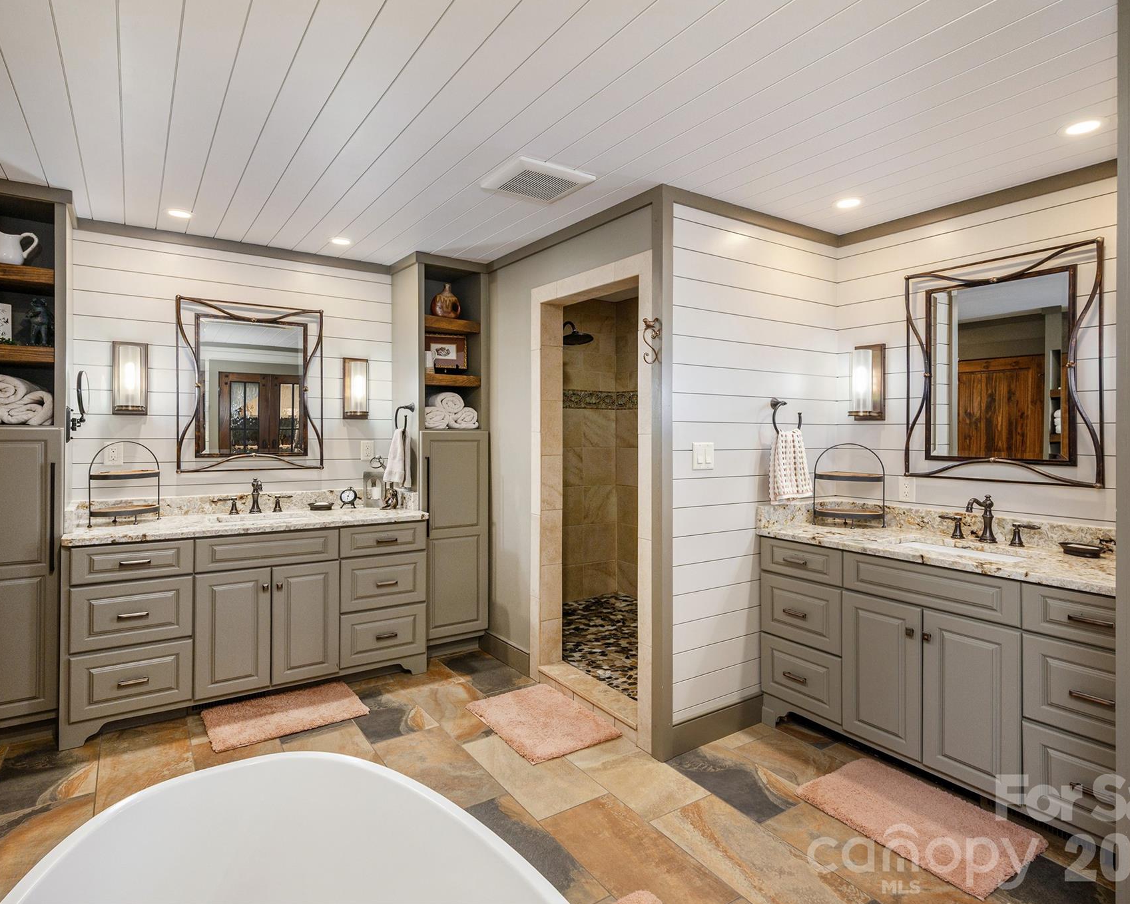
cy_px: 450
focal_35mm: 17
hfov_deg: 89.5
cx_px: 526
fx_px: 569
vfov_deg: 77.0
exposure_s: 1/80
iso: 320
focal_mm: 15
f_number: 7.1
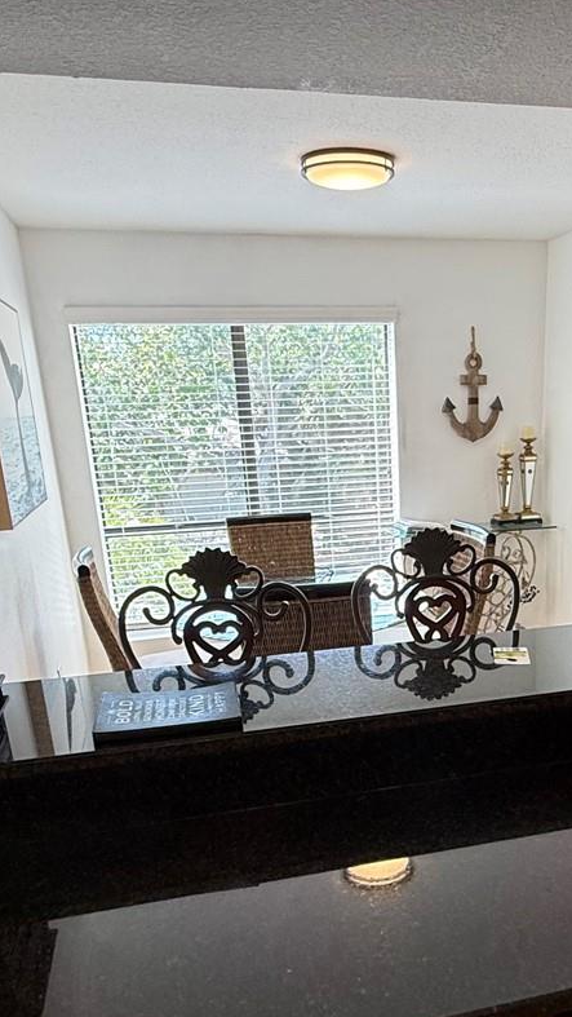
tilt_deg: -19.5
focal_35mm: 31
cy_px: 707
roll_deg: +1.8
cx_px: 412
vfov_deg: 60.6
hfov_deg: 37.1
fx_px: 835
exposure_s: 1/120
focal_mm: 2.22
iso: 100
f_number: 2.2
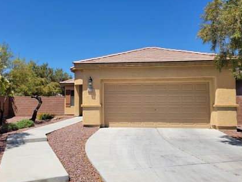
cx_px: 114
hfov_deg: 58.3
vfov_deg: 45.5
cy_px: 92
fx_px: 217
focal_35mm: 31
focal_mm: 5.4
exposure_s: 1/3168
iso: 40
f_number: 1.8
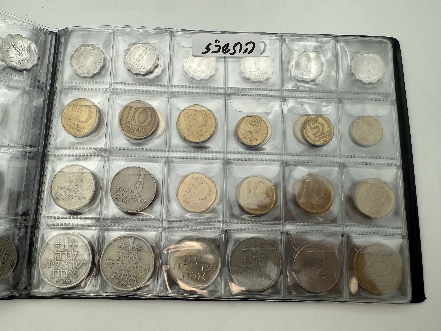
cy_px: 166
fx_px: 306
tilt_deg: -79.2
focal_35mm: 24
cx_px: 220
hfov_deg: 71.6
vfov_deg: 56.8
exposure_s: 1/273
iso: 40
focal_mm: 2.22
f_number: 2.2
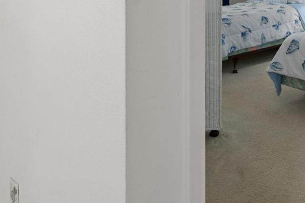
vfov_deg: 27.9
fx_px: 364
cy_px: -30
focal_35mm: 43
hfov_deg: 42.6
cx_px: 260
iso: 320
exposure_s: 1/2.5
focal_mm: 17
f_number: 8
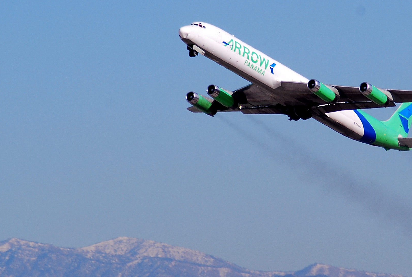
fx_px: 9289
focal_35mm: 810
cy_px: 112
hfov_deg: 2.5
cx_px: 287
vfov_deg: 1.7
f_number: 8
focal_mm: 300
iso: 100
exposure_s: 1/400
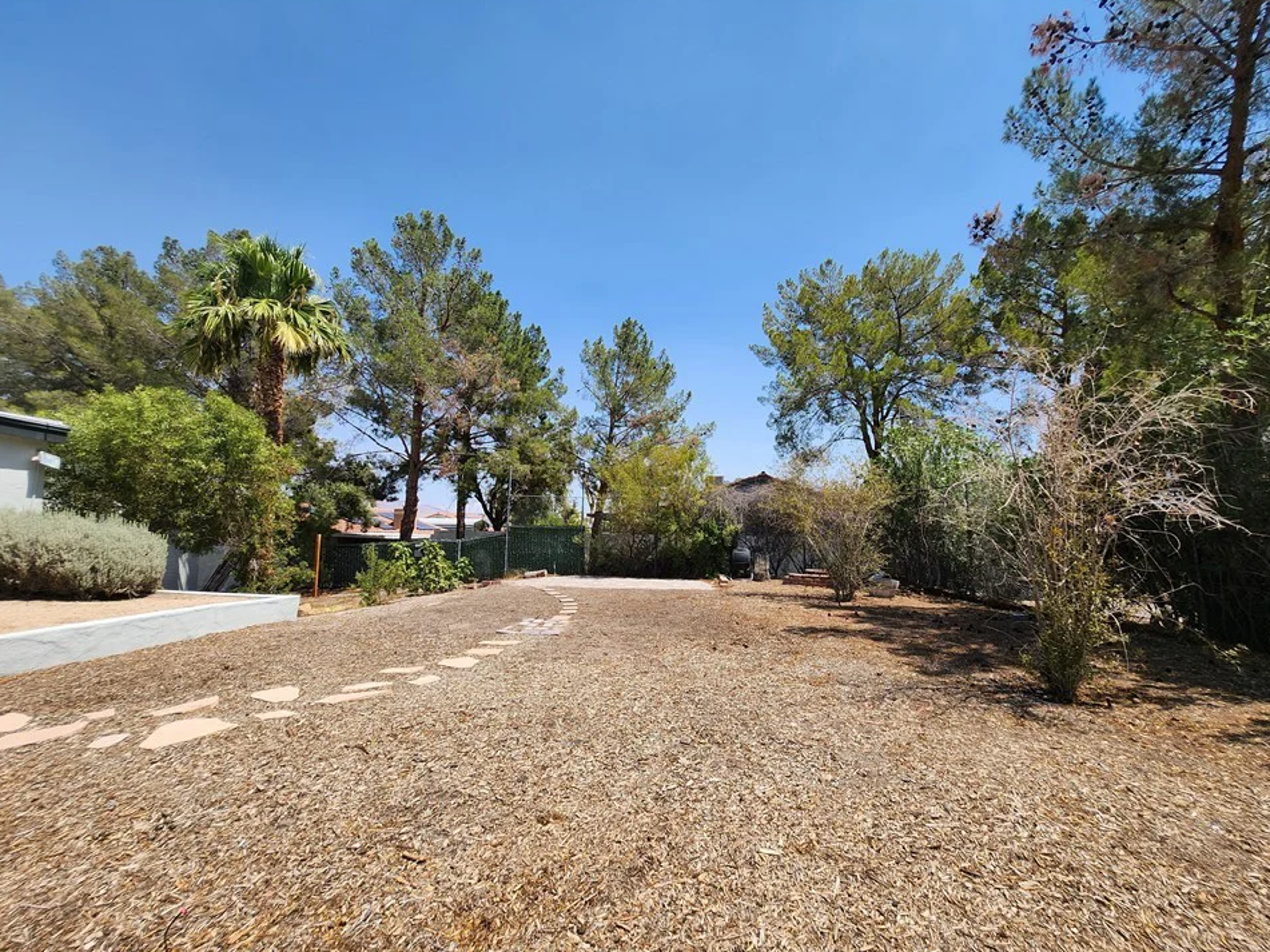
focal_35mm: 14
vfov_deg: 85.6
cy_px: 494
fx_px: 514
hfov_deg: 102.0
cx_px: 666
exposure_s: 1/1084
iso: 32
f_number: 2.2
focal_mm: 1.74
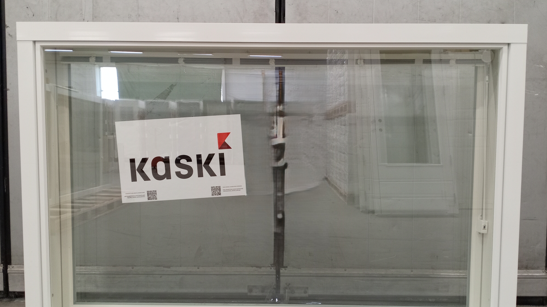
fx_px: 435
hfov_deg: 64.3
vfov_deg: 38.9
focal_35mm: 30
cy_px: 176
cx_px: 277
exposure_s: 1/25
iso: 888
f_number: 1.8
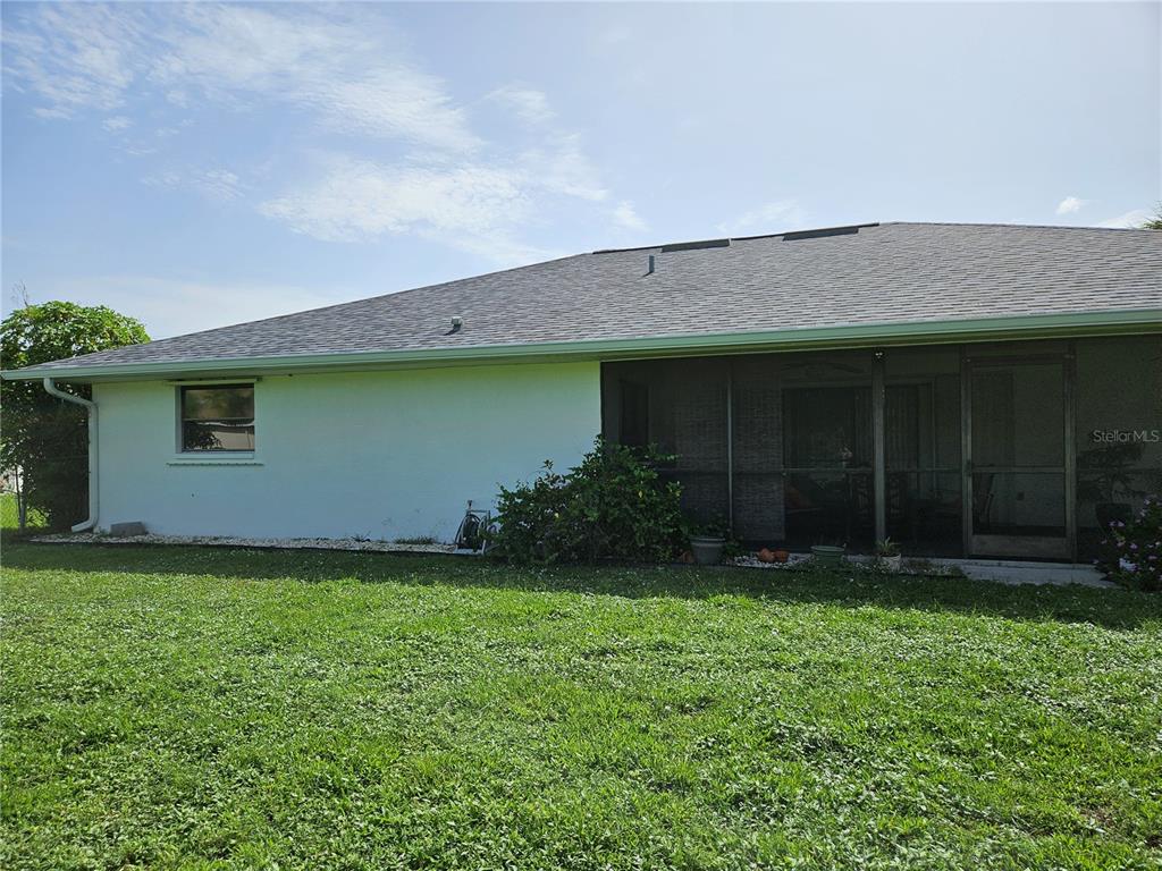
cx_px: 581
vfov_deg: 58.9
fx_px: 772
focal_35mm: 23
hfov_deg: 73.9
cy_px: 436
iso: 25
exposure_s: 1/3390
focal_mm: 5.4
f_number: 1.8
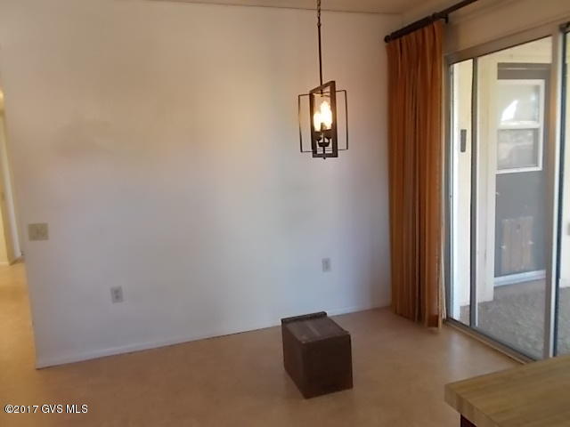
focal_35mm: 26
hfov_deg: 67.3
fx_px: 428
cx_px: 285
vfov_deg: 53.1
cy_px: 214
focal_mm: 4.6
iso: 200
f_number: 3.2
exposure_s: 1/25
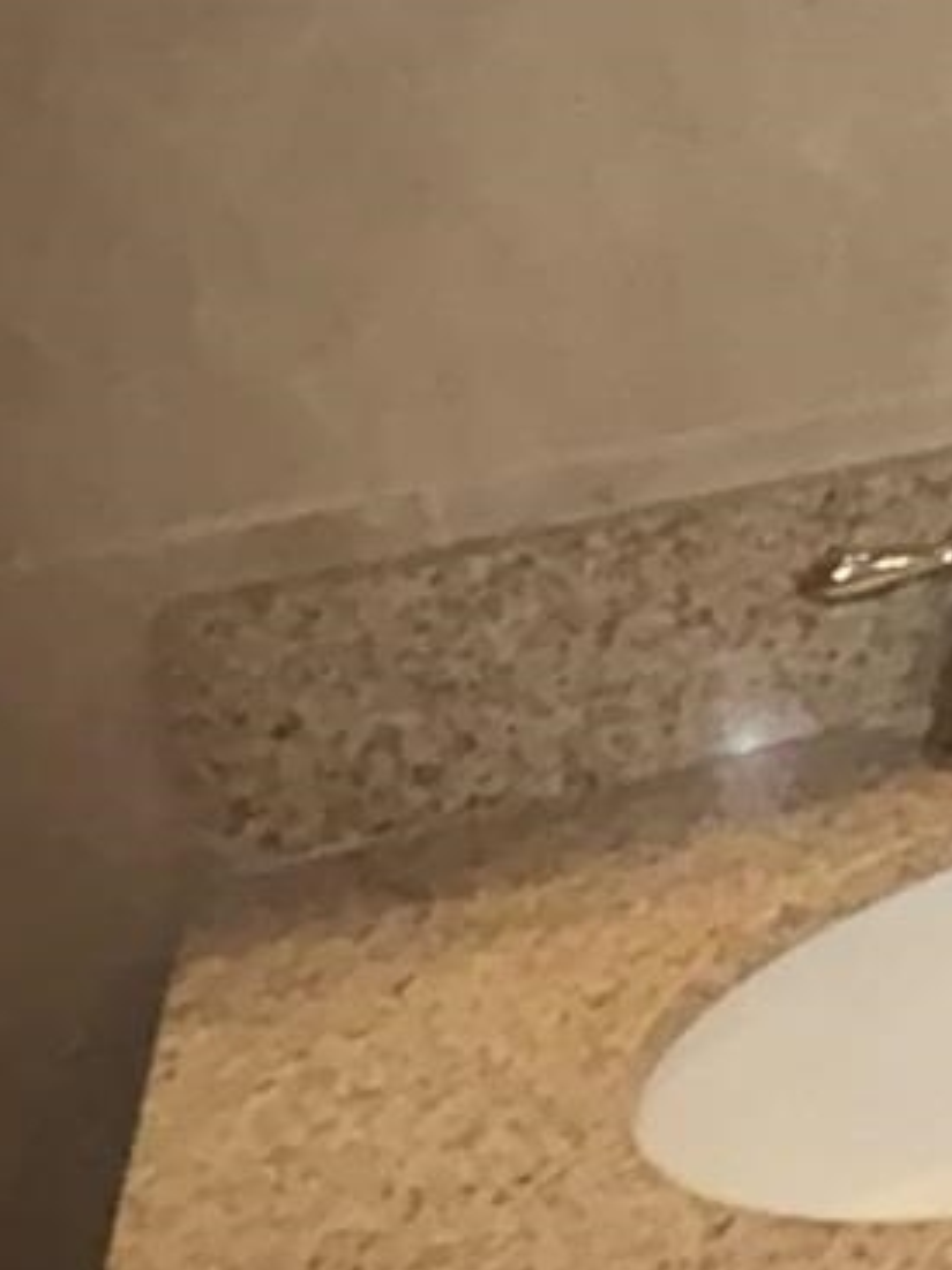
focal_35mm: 88
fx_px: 3229
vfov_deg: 20.5
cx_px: 2624
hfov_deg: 11.7
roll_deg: -0.2
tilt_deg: -9.1
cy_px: -350
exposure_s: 1/60
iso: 200
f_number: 2.2
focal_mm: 2.22
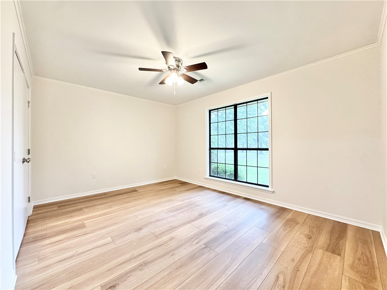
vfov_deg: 85.7
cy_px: 145
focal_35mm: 14
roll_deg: -0.3
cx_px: 194
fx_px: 157
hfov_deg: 102.1
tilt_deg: +0.2
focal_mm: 2.22
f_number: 2.2
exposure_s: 1/60
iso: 400
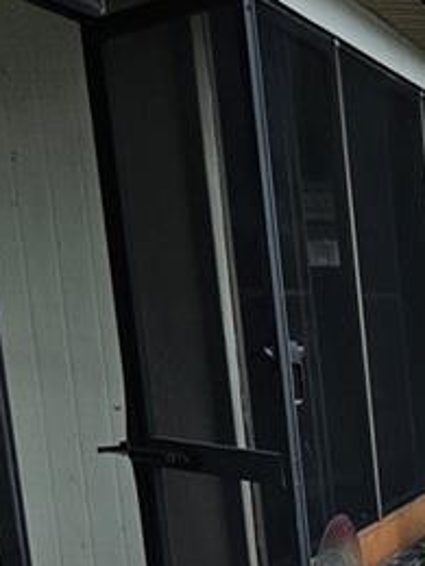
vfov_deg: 17.3
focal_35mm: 106
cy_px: 764
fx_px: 1735
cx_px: 870
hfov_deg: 12.2
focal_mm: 5.4
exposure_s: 1/1425
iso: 25
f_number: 1.8
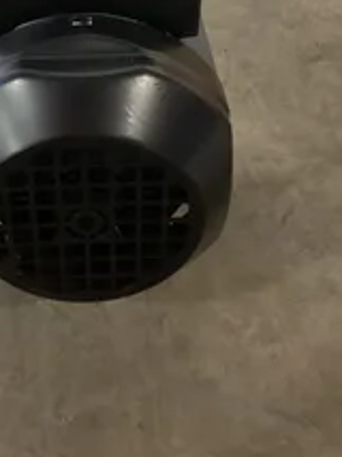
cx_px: 79
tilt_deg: -33.3
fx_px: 766
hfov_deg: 24.9
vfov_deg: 31.6
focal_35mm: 58
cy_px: 41
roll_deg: +4.2
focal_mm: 3.3
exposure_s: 1/17
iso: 800
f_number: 2.4
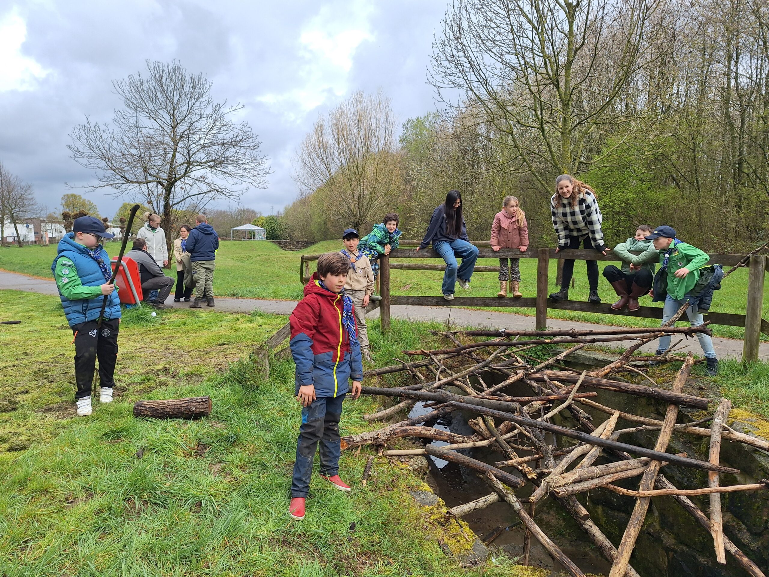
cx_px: 384
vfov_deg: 58.9
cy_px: 288
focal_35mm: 23
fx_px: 511
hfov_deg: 73.9
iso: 40
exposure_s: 1/1323
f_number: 1.8
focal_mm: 5.54
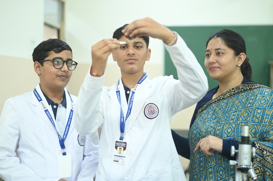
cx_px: 136
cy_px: 90
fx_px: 379
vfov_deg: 27.0
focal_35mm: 50
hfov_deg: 39.6
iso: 800
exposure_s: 1/200
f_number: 1.8
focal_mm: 50
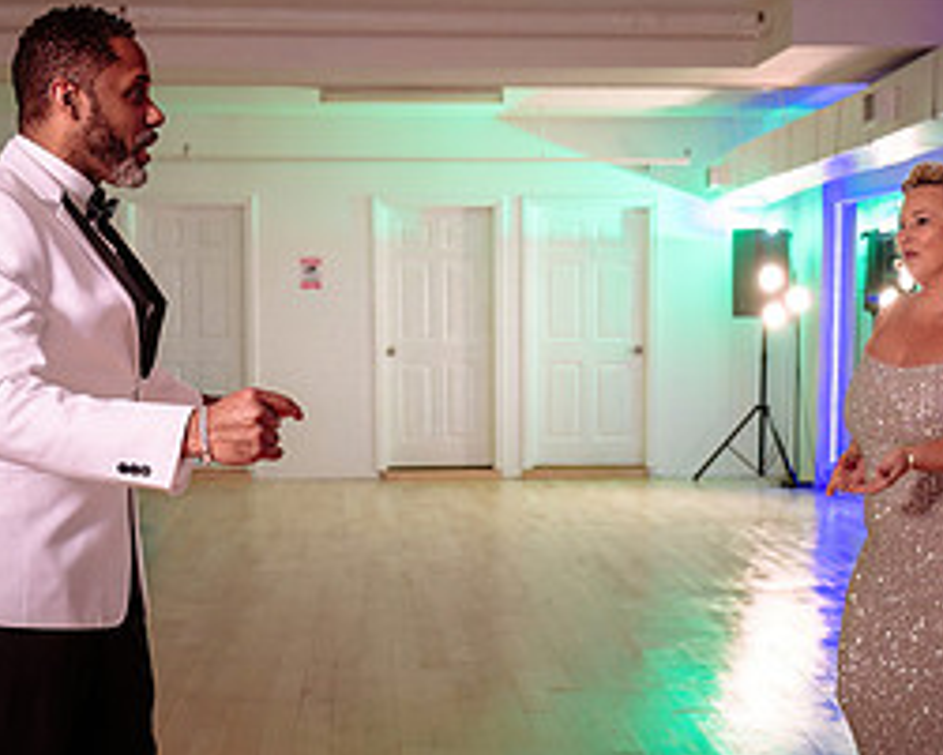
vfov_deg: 21.4
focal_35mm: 71
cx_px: 483
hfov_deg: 26.8
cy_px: 543
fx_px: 1982
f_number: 2.8
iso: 640
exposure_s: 1/160
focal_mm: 28
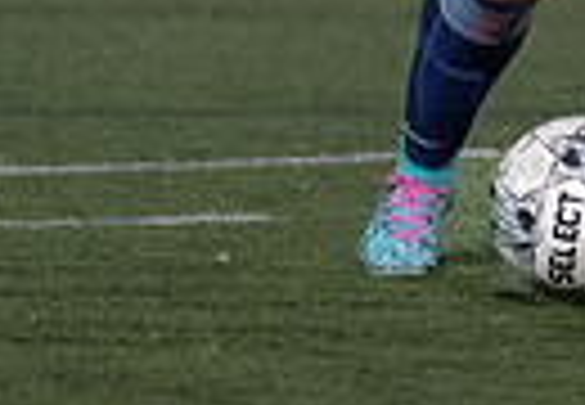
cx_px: 759
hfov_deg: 1.5
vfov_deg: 1.0
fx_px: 22725
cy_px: -342
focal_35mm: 1382
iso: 5000
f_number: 2.8
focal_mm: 200
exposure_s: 1/1000
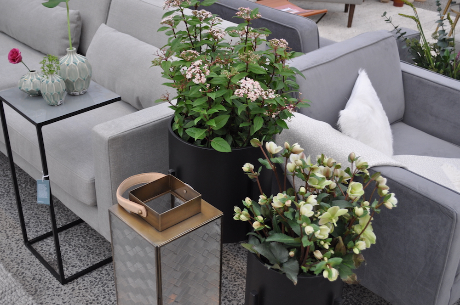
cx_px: 230
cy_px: 152
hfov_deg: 43.7
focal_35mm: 45
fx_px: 574
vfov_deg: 29.8
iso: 400
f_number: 4.5
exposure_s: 1/60
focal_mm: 30
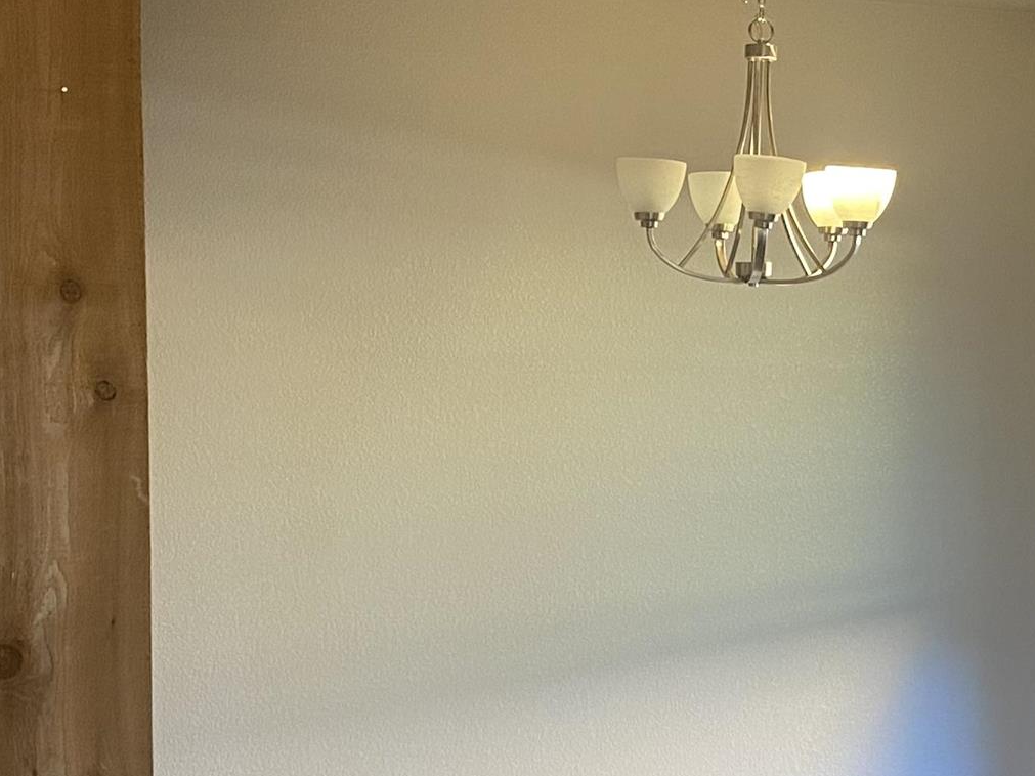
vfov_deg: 18.6
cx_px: 817
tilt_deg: +0.2
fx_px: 2362
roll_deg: +0.1
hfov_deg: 24.4
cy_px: 456
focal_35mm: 79
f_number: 1.8
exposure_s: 1/60
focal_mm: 4.25
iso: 100
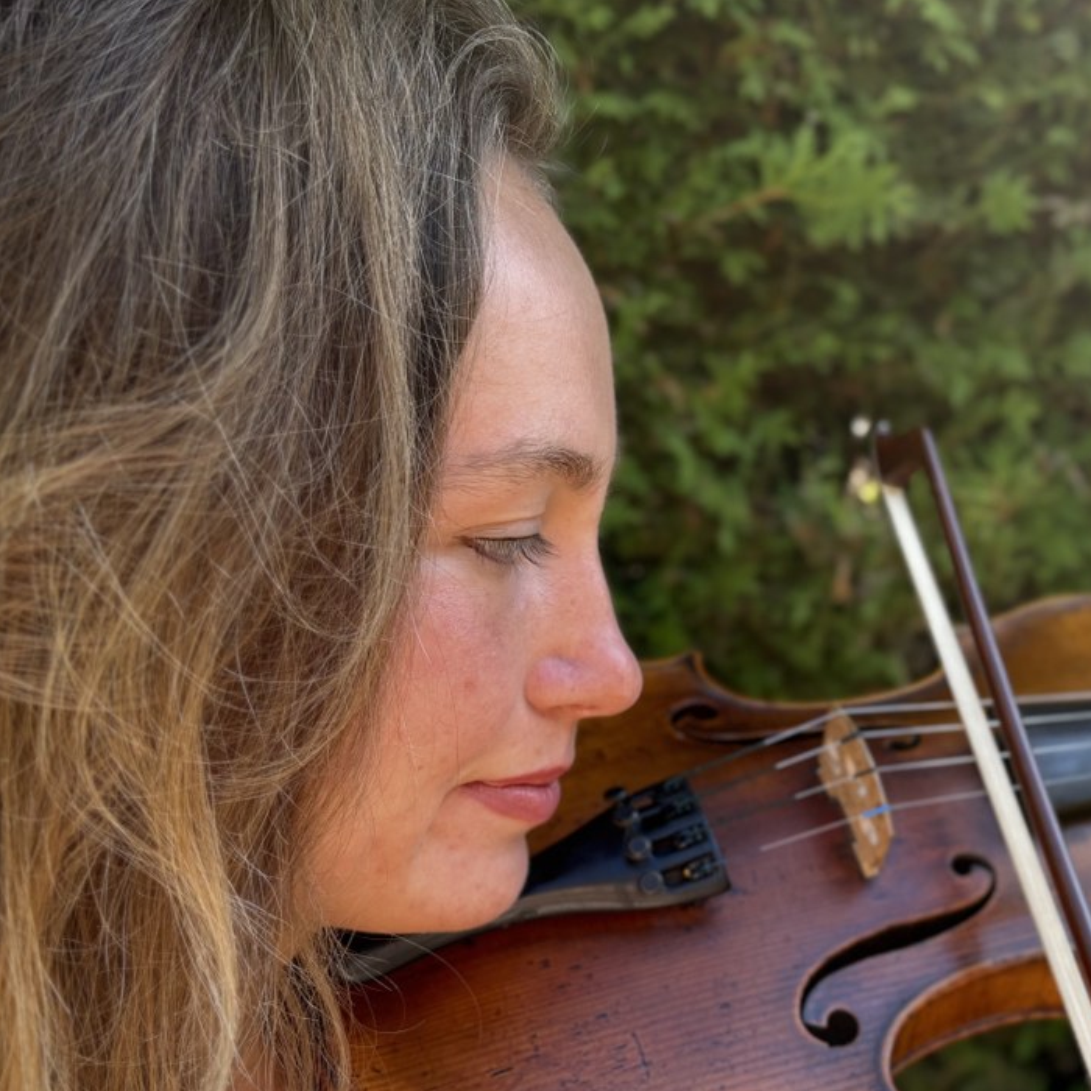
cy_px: 669
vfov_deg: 39.8
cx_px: 882
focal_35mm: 42
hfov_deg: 38.4
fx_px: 1498
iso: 40
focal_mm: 5.96
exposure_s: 1/176
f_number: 1.6
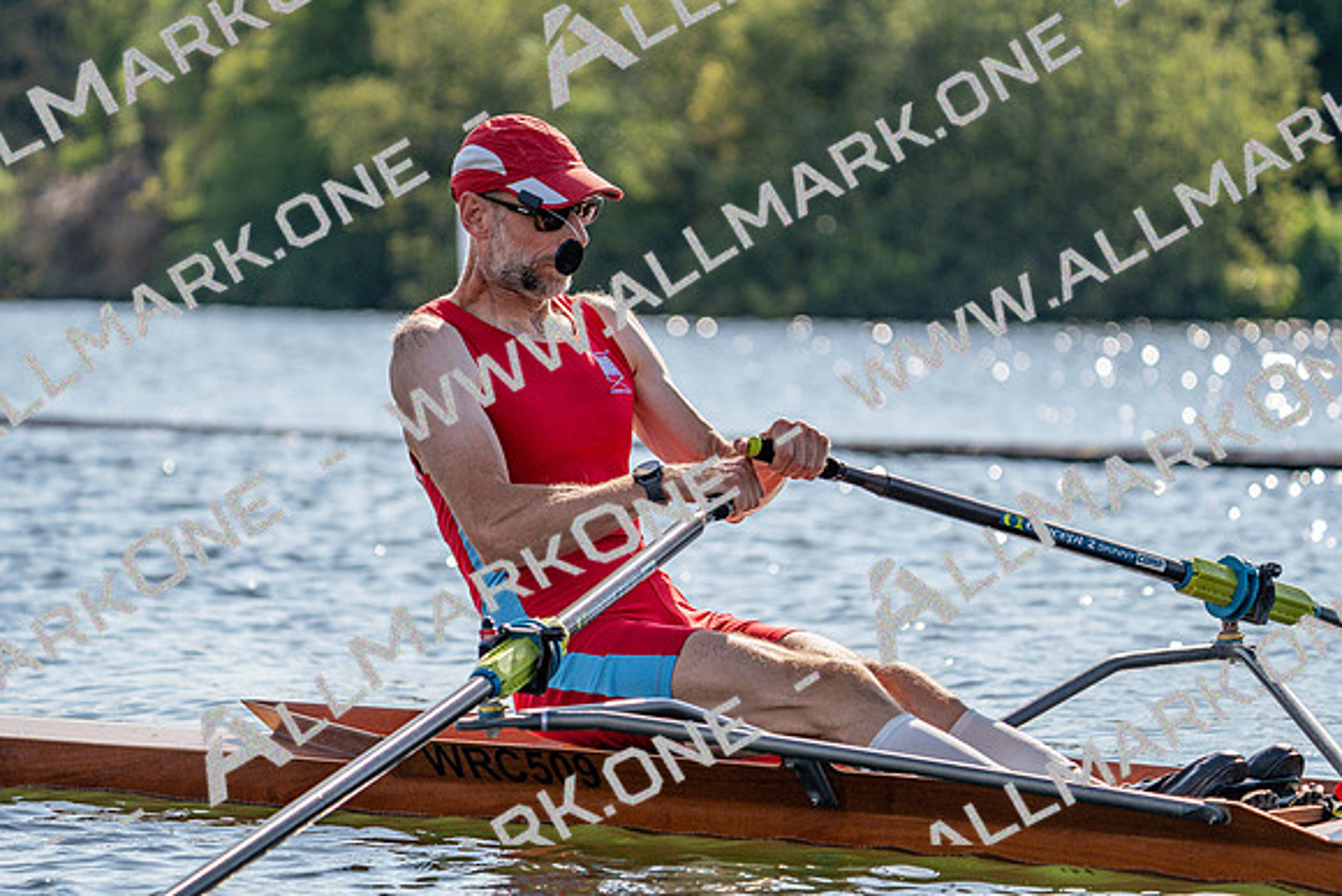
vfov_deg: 6.9
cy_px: 448
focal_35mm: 200
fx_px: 7457
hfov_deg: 10.3
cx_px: 671
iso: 200
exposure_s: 1/1600
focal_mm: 200
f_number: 5.6
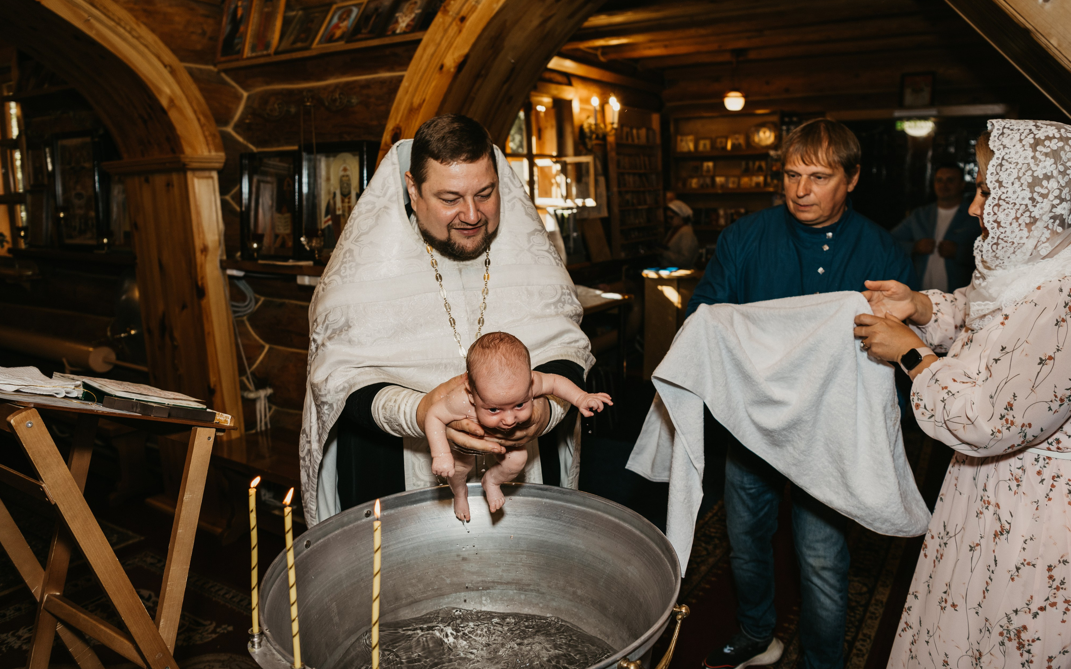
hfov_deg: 72.5
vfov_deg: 49.3
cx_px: 545
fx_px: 730
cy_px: 319
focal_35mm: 25
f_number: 3.5
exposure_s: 1/160
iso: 250
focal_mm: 24
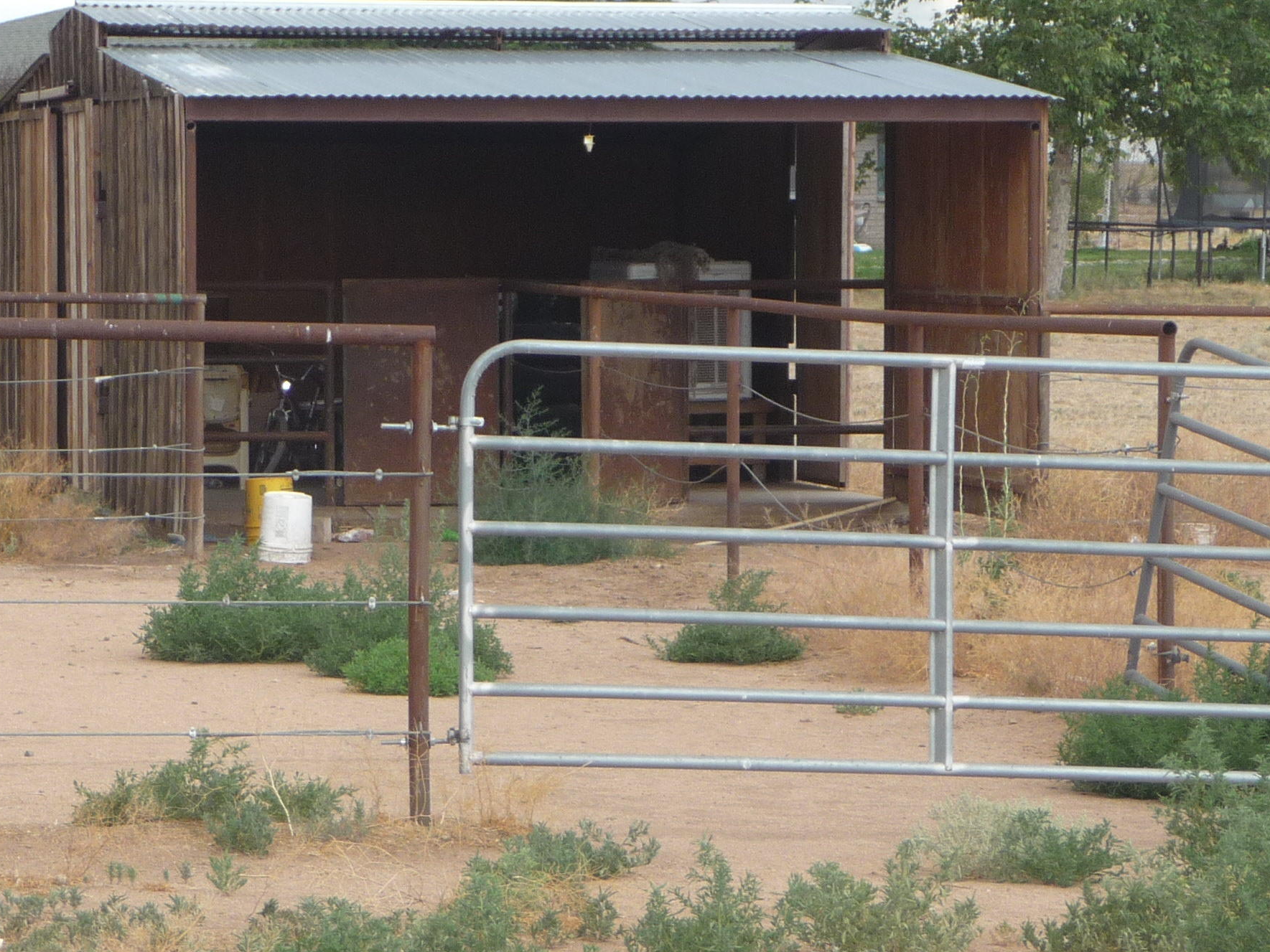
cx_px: 463
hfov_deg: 12.0
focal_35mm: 165
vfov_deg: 9.0
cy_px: 528
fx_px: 6054
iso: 100
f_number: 4.7
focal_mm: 14.2
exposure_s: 1/125
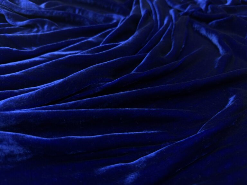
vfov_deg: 56.8
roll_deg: -4.6
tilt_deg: -43.1
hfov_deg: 71.6
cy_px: 92
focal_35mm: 24
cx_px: 124
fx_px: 171
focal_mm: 6.76
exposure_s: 1/106
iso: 200
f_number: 1.78
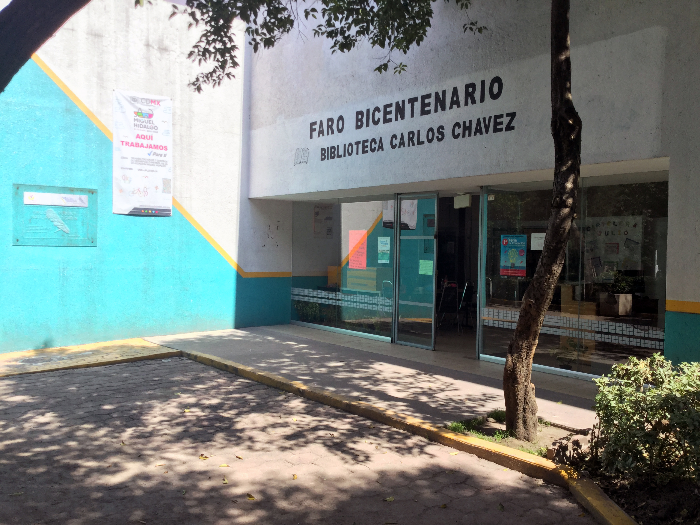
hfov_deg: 58.4
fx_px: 627
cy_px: 262
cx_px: 350
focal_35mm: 31
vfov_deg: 45.4
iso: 25
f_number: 2.4
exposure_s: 1/482
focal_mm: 3.3
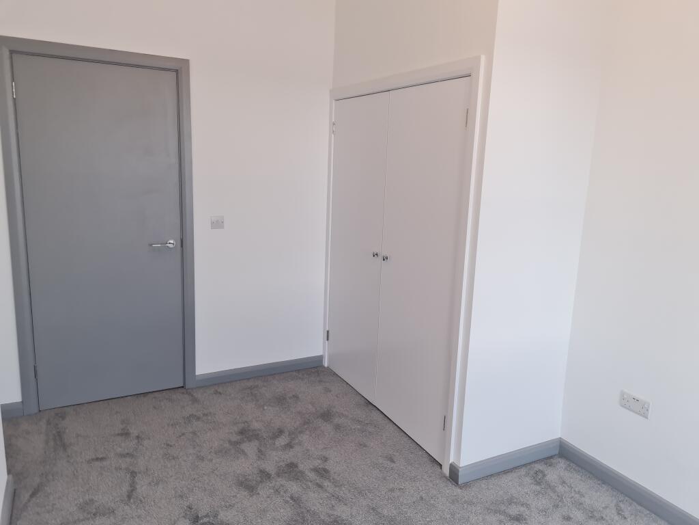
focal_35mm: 26
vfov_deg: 53.1
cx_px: 350
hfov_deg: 67.3
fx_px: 525
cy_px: 262
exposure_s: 1/100
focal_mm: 5.4
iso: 200
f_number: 1.8
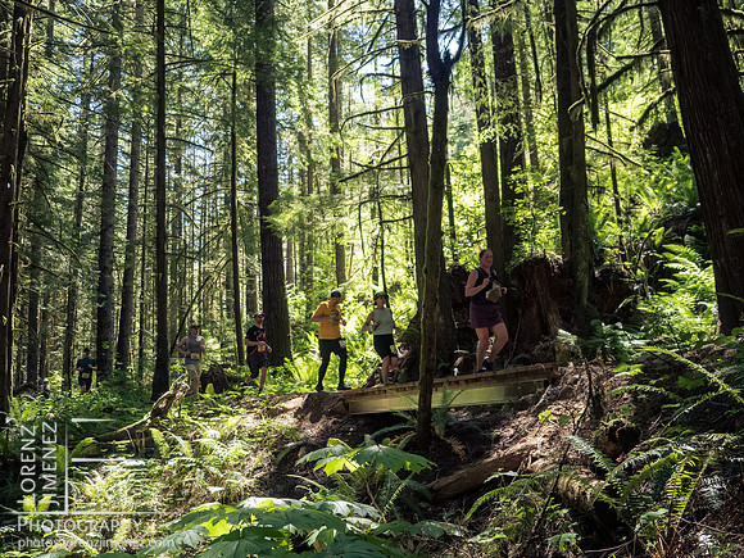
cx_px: 372
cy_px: 279
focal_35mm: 34
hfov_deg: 54.0
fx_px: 731
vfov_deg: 41.8
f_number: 2.8
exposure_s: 1/1000
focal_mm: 17
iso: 1600
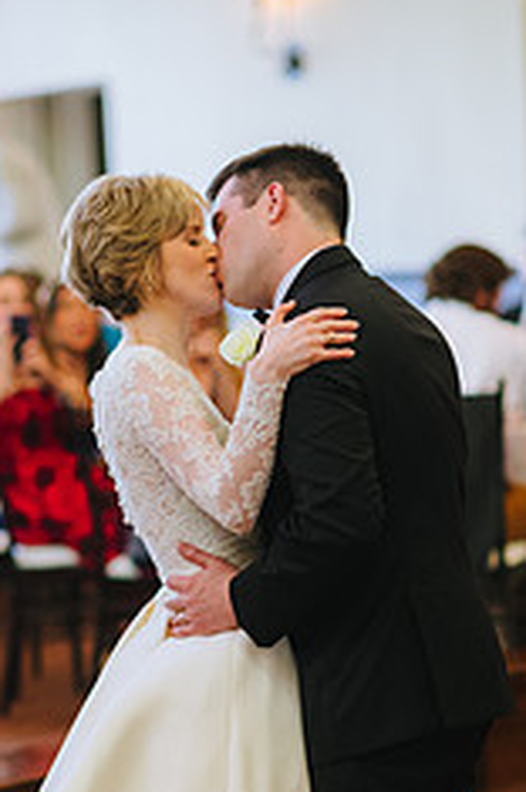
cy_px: 630
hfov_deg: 8.4
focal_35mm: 163
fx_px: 3583
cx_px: 226
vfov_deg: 12.6
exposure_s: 1/250
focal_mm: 85
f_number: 2
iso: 1600
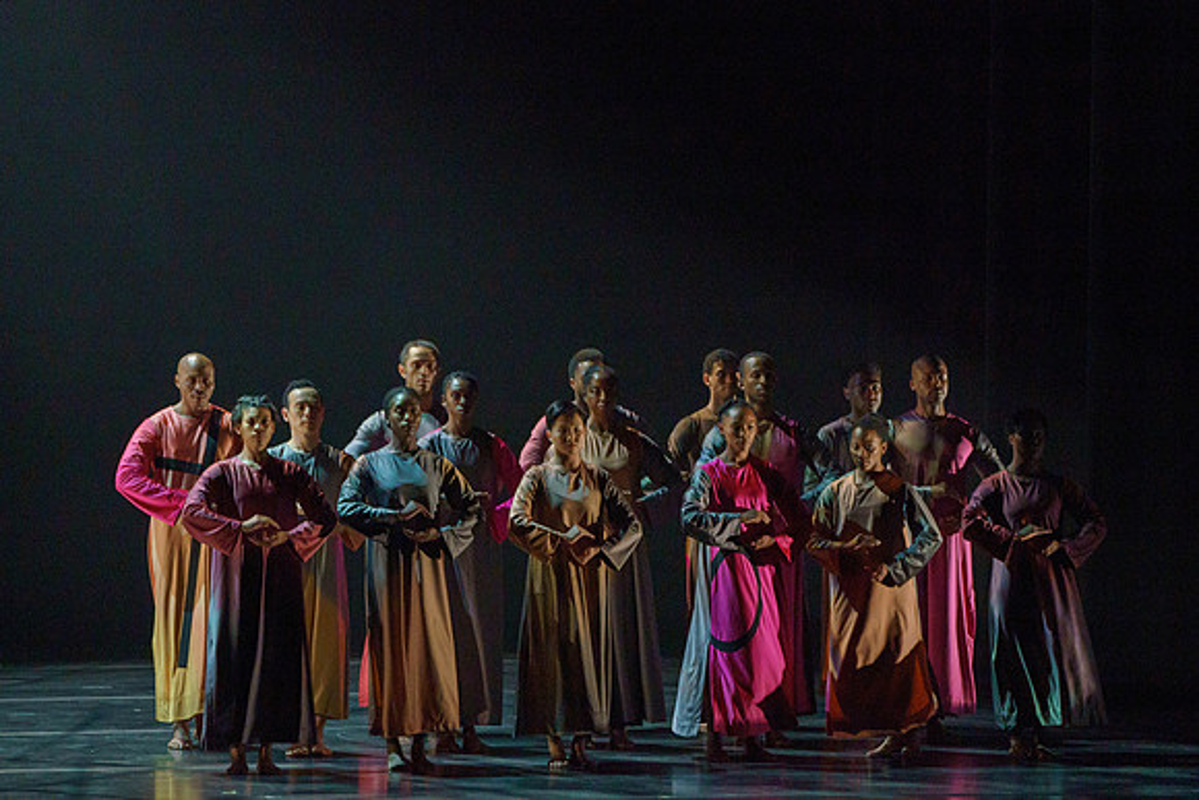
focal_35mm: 236
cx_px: 598
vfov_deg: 5.8
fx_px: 7865
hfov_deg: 8.7
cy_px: 454
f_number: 5.6
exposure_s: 1/250
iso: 6400
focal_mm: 200
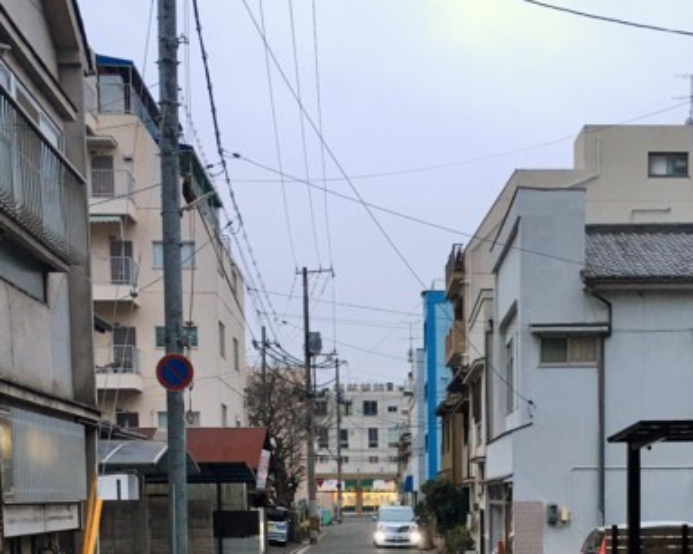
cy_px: 605
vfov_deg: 24.2
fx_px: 1210
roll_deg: +0.1
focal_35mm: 59
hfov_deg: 31.8
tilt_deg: -3.8
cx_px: 428
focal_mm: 4.15
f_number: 2.2
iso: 32
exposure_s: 1/15
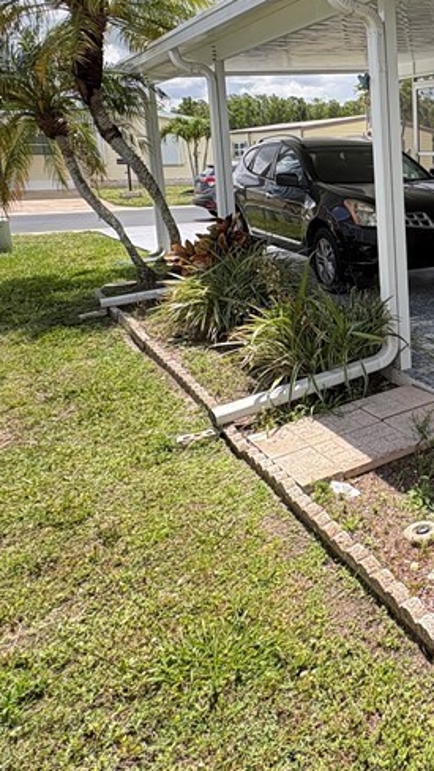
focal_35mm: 32
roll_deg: +1.1
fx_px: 654
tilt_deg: -8.9
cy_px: 246
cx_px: 563
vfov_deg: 59.3
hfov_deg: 29.6
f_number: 2.2
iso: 64
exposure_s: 1/456
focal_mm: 2.22
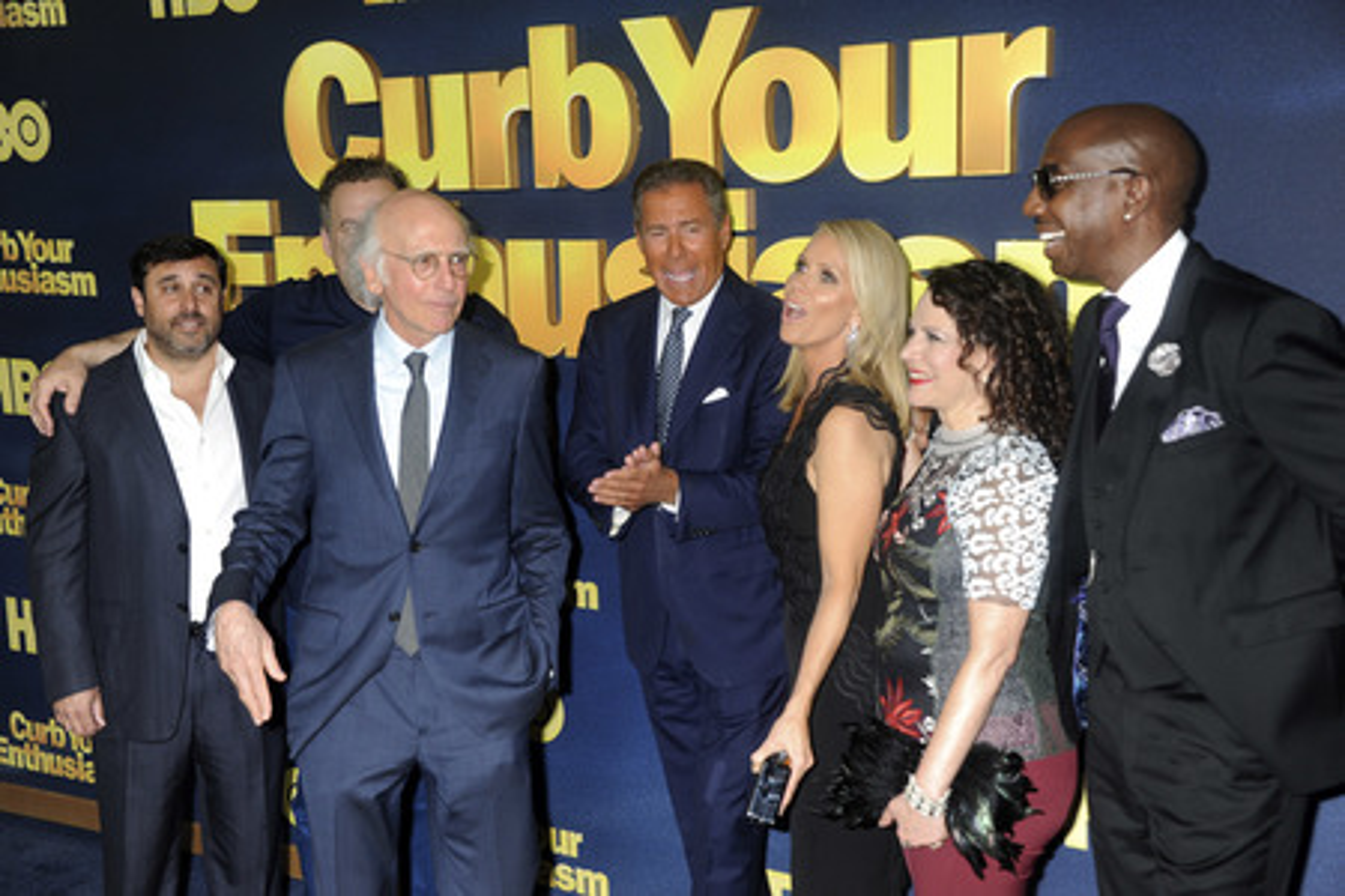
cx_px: 672
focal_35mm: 50
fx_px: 1868
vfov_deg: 27.0
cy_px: 448
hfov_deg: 39.6
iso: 800
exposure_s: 1/250
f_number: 4.5
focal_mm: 50
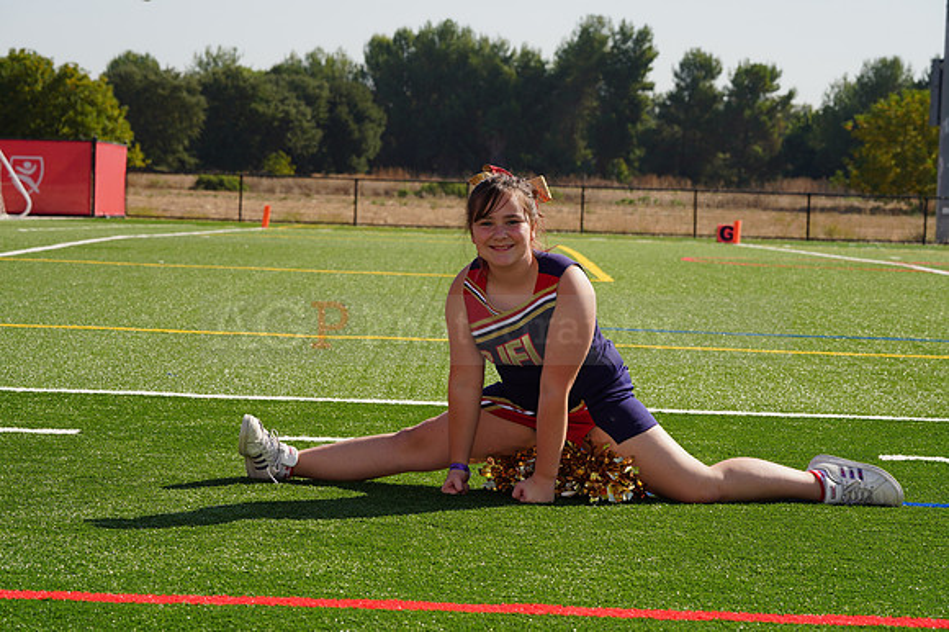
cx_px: 474
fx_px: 2951
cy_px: 316
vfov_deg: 12.2
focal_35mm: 112
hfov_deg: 18.3
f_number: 13
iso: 100
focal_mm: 112
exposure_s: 1/160
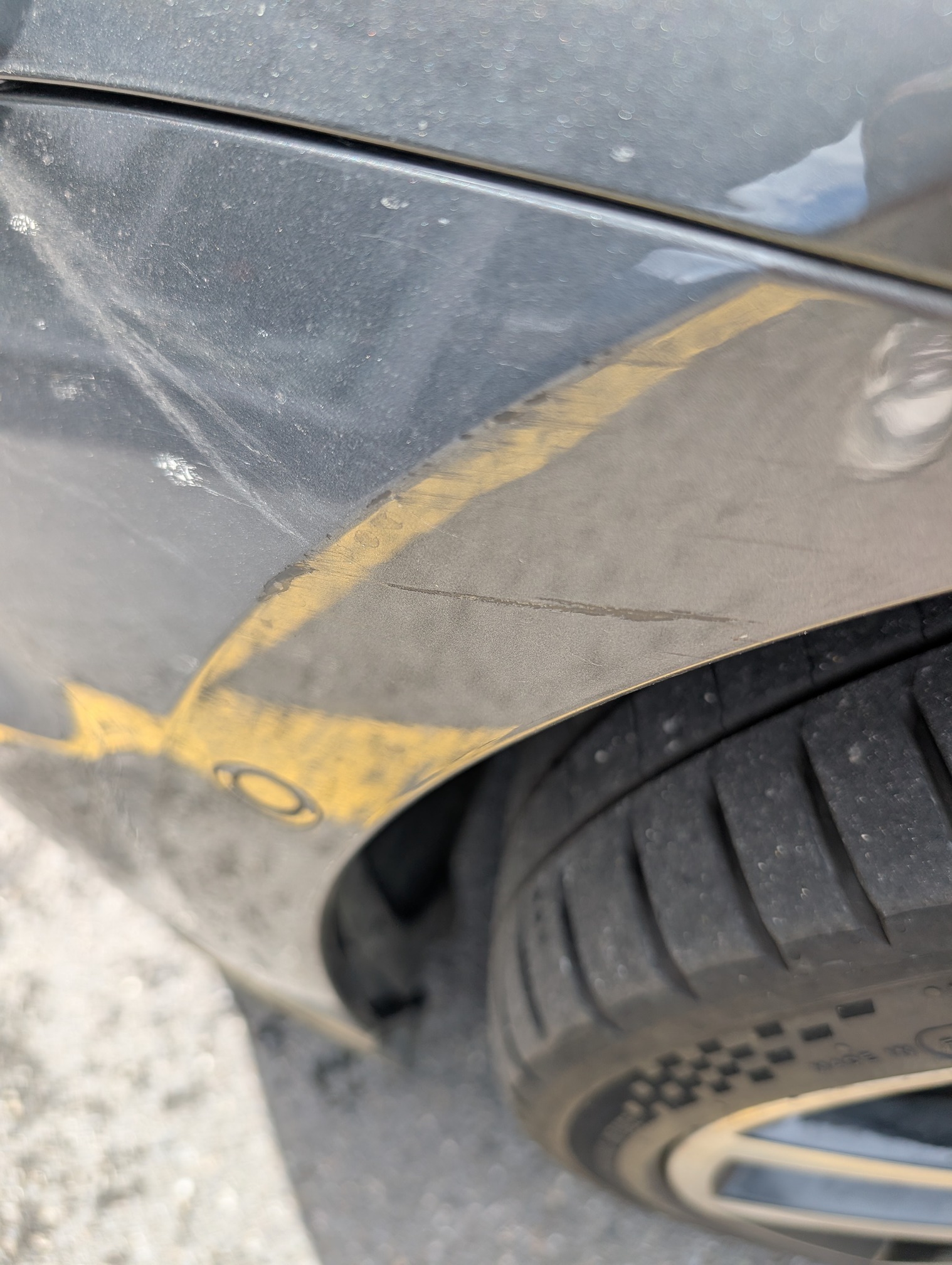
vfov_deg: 71.5
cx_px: 476
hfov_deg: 56.9
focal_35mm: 24
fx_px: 878
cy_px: 632
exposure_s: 1/263
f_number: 1.68
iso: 22
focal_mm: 6.9
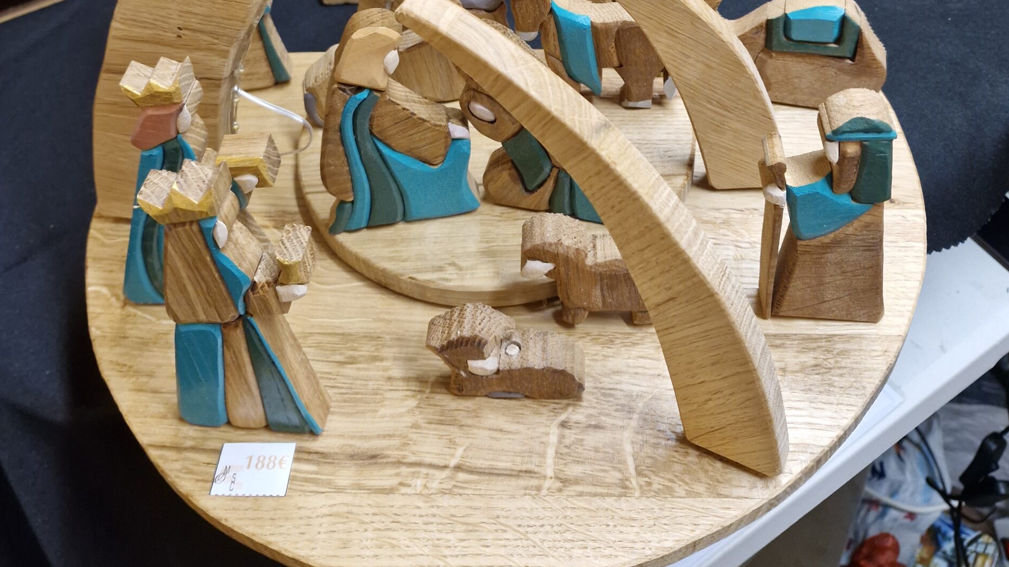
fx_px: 910
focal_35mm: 34
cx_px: 509
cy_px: -12
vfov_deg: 31.7
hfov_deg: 58.0
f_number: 1.8
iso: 80
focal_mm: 5.54
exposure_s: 1/100
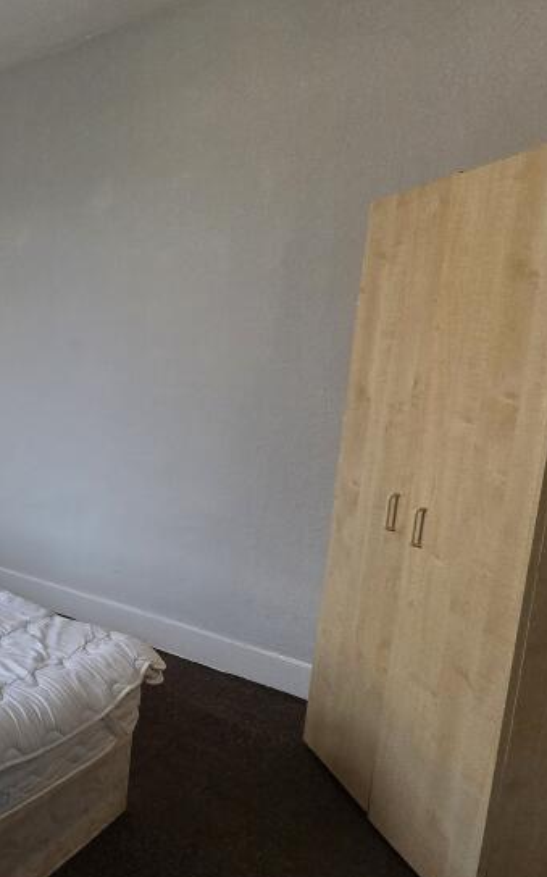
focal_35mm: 26
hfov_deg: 33.2
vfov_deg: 70.4
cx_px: -182
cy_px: 462
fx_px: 621
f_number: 2.2
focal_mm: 2.2
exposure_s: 1/359
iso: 160
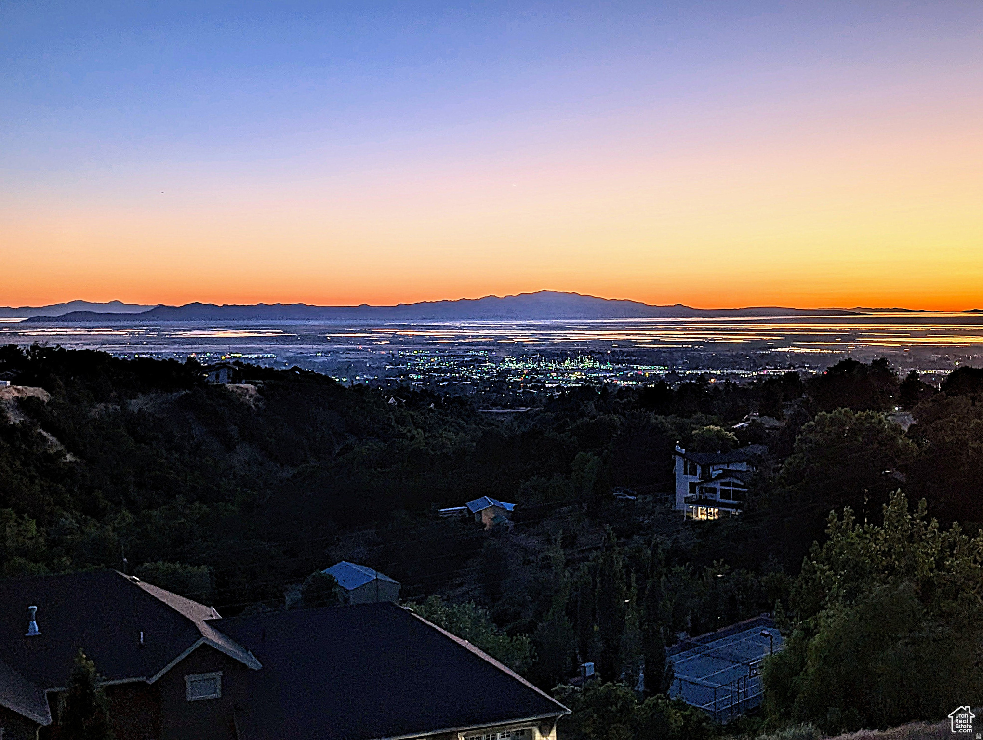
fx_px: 682
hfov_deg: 71.5
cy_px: 370
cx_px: 492
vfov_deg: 56.9
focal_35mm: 24
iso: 54
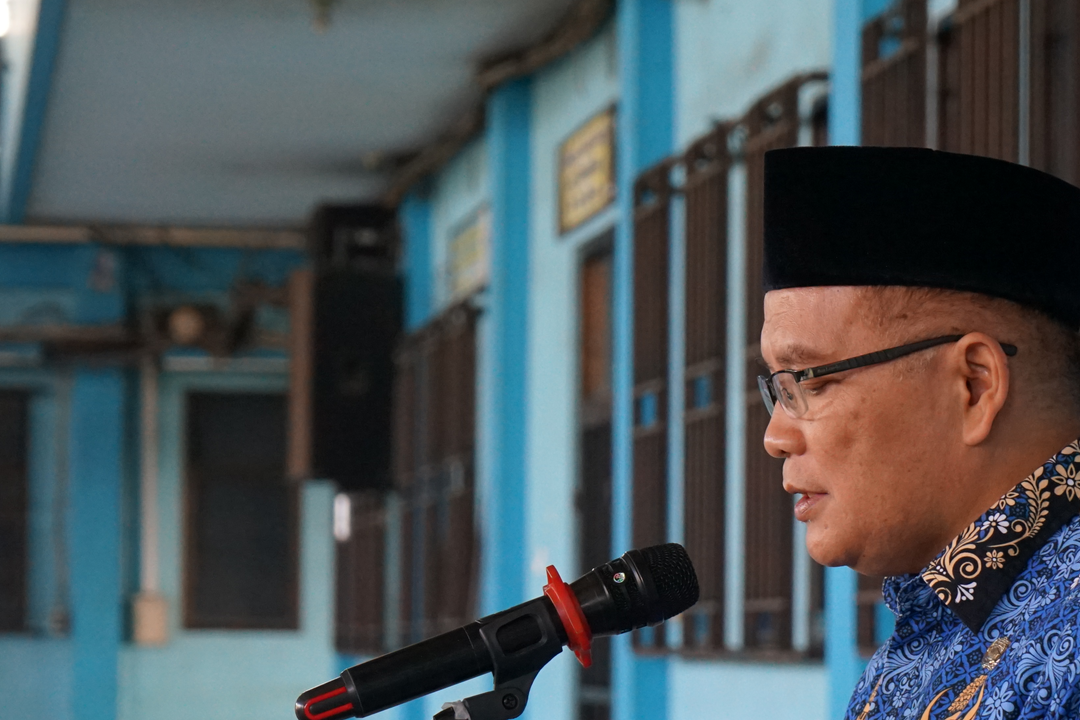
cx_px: 728
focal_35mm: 128
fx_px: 3840
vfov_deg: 10.7
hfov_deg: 16.0
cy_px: 558
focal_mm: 70
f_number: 5.6
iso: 2500
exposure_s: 1/160
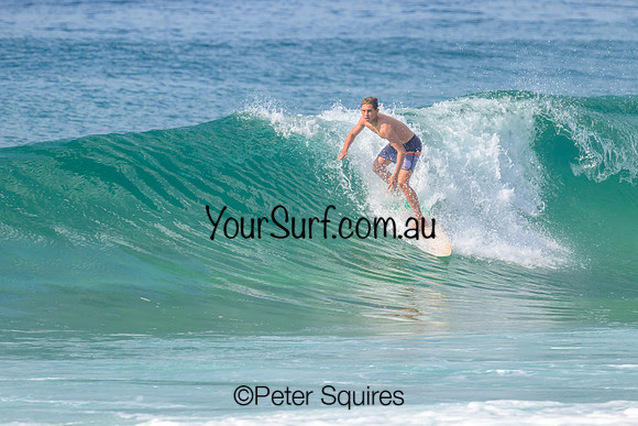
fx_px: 12950
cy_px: 162
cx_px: 367
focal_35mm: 731
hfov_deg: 2.8
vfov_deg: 1.9
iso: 800
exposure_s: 1/2000
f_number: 11
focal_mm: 590
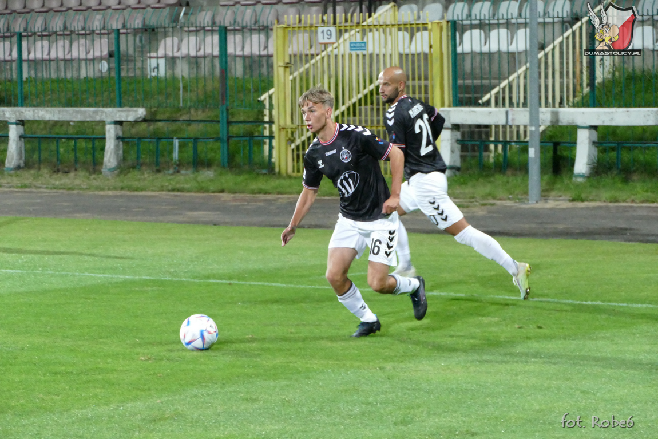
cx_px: 329
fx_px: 2925
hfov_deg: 12.8
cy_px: 220
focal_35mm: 160
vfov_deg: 8.6
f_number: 3.9
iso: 3200
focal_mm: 58.01
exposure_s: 1/320
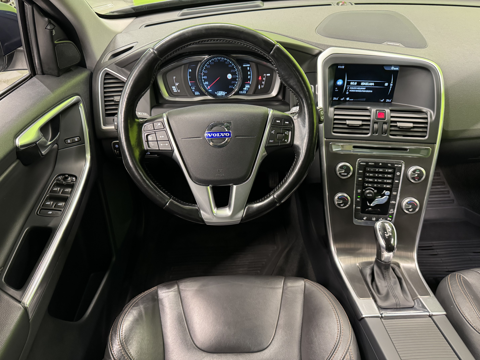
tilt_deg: -39.7
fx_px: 333
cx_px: 240
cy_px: 180
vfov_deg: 56.8
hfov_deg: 71.6
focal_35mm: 24
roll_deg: +1.8
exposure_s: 1/33
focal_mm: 6.76
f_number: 1.78
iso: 640
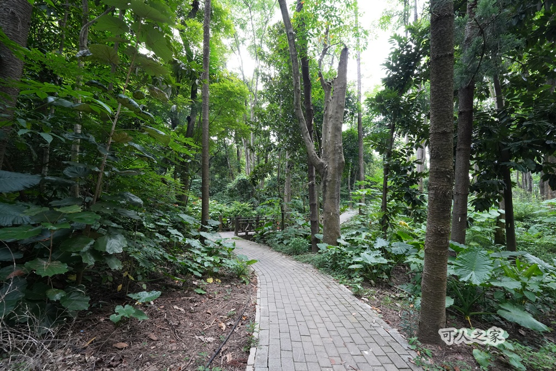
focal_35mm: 14
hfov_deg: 104.2
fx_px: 216
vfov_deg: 81.2
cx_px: 278
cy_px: 186
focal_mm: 14
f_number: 6.3
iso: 4000
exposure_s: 1/400
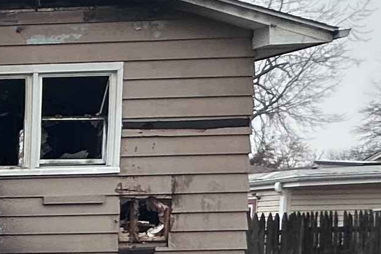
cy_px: 340
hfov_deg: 14.4
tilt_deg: -5.7
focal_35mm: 93
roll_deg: +0.9
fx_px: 984
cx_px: -538
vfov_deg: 14.1
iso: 40
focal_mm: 2.22
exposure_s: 1/168
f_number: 2.2
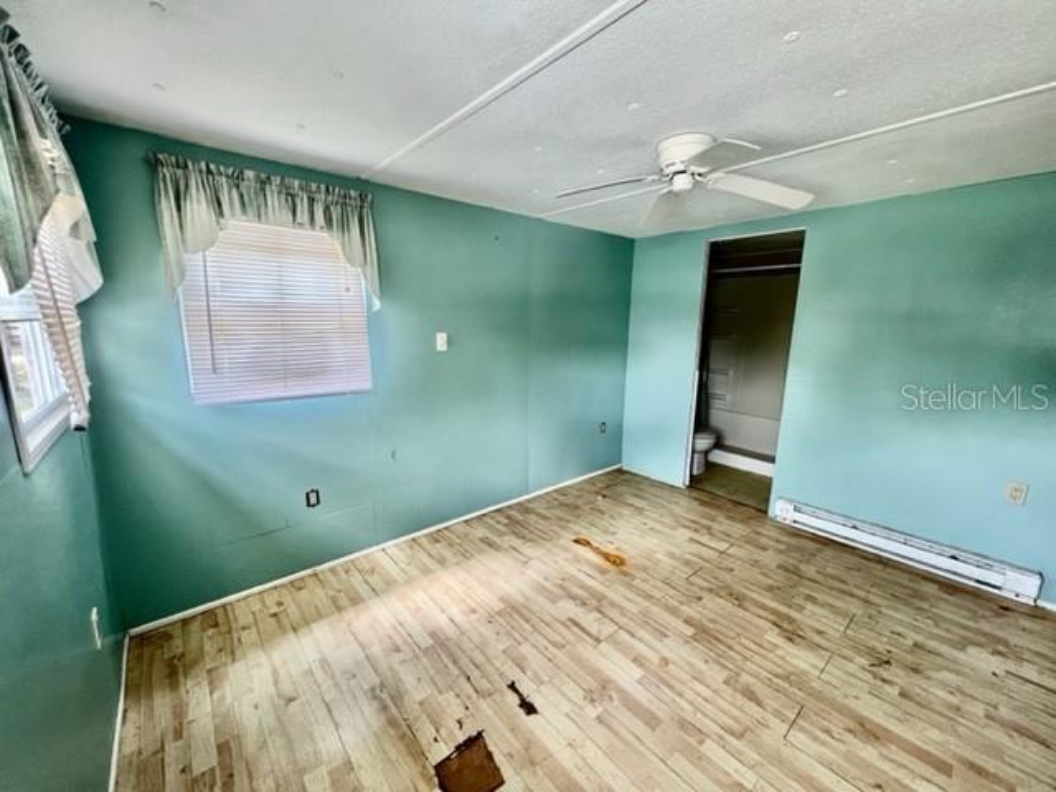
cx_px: 528
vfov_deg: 89.9
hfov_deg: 106.2
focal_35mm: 13
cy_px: 396
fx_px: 397
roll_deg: -1.1
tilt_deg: -11.4
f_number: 1.8
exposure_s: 1/121
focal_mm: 1.57
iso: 160
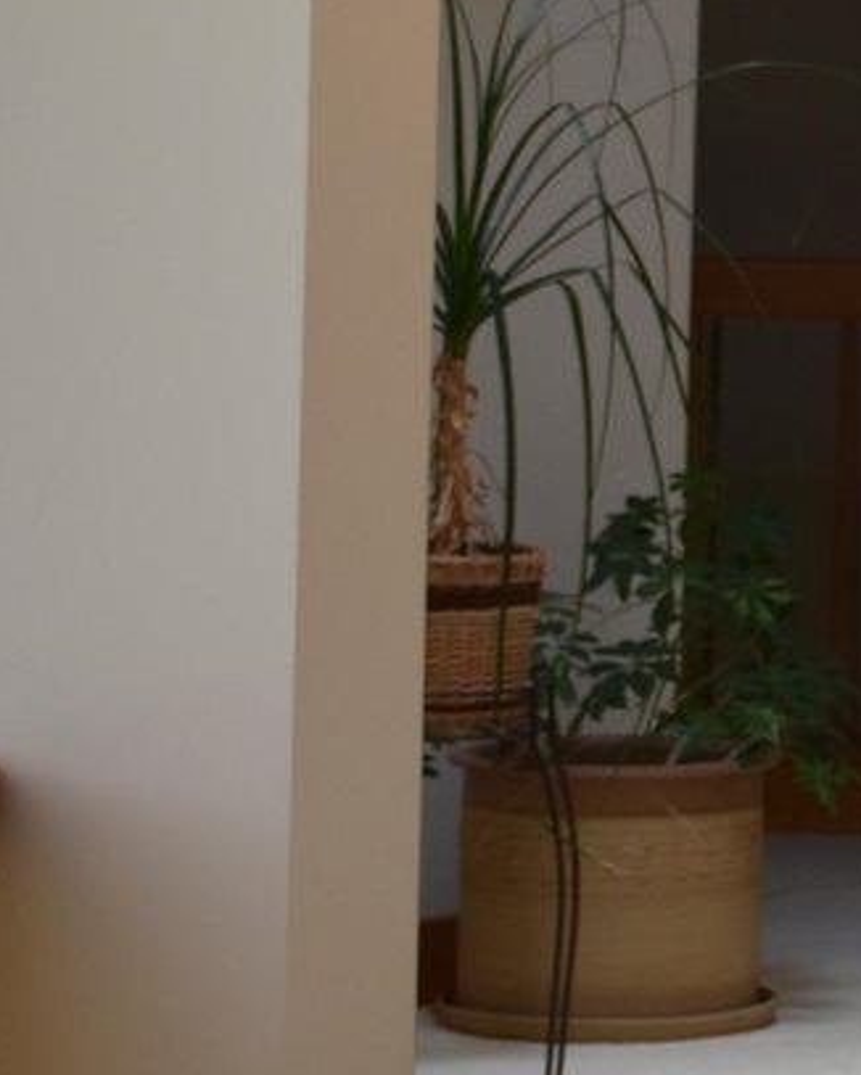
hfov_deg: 6.2
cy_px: -108
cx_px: 1891
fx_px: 7607
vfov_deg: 8.0
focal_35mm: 239
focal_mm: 30
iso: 200
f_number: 4
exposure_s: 1/60
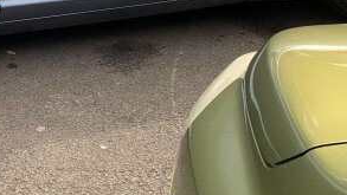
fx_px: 801
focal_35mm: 87
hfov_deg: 23.1
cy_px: -20
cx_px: -30
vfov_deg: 13.6
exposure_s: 1/326
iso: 25
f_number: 1.8
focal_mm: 4.25
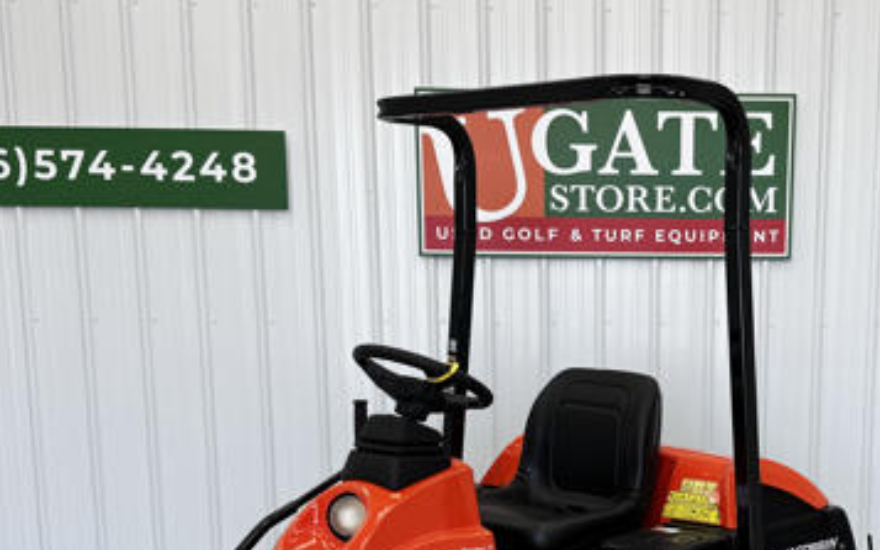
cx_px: 631
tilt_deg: -11.6
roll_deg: -0.6
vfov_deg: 22.2
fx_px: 1367
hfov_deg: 35.1
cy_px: 496
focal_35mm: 57
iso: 64
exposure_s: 1/209
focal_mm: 6.76
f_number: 1.78
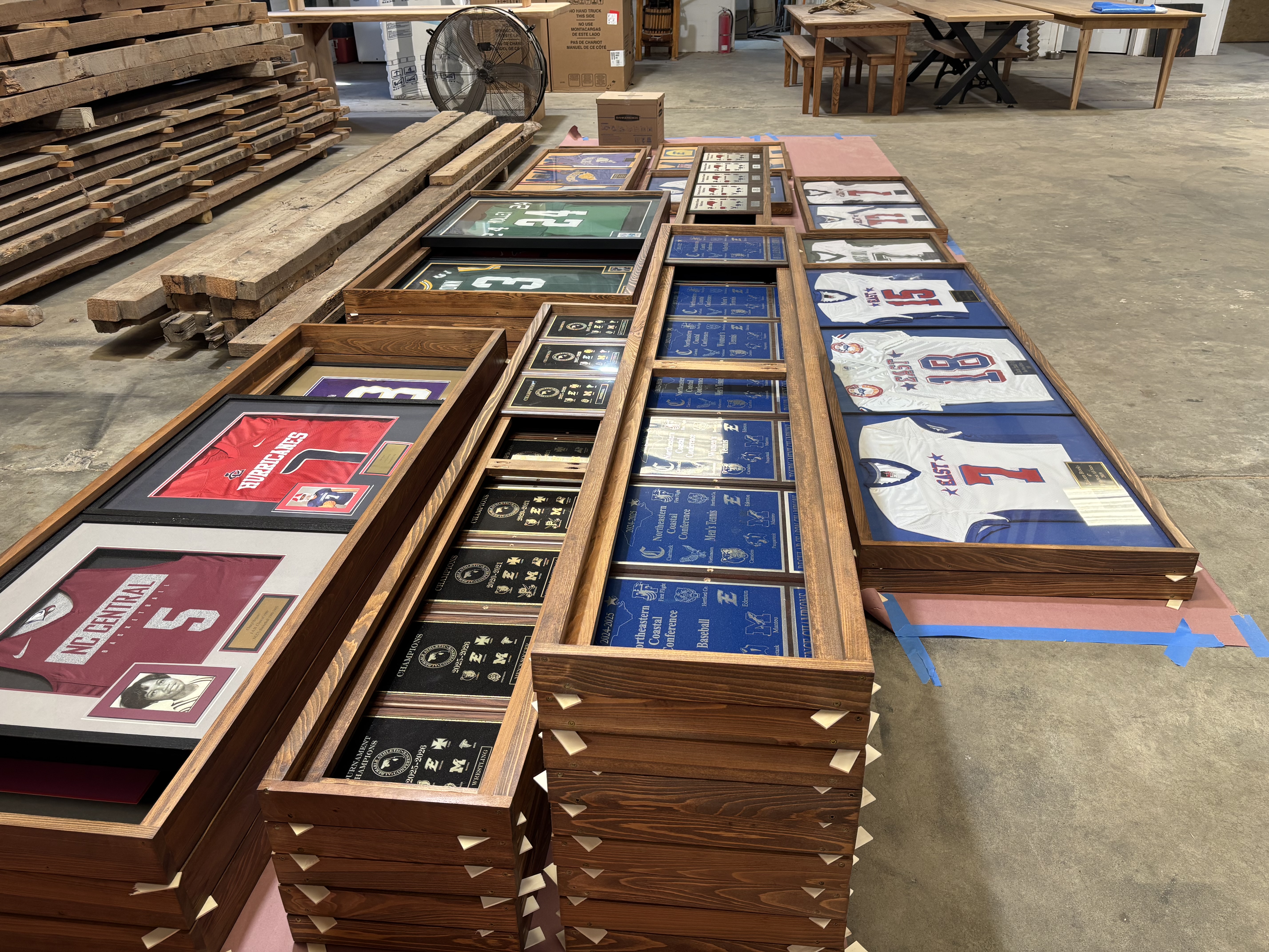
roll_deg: +0.6
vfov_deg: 53.1
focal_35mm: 26
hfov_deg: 67.3
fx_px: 953
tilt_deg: -28.8
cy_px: 476
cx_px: 634
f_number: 1.6
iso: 125
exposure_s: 1/121
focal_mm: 5.96
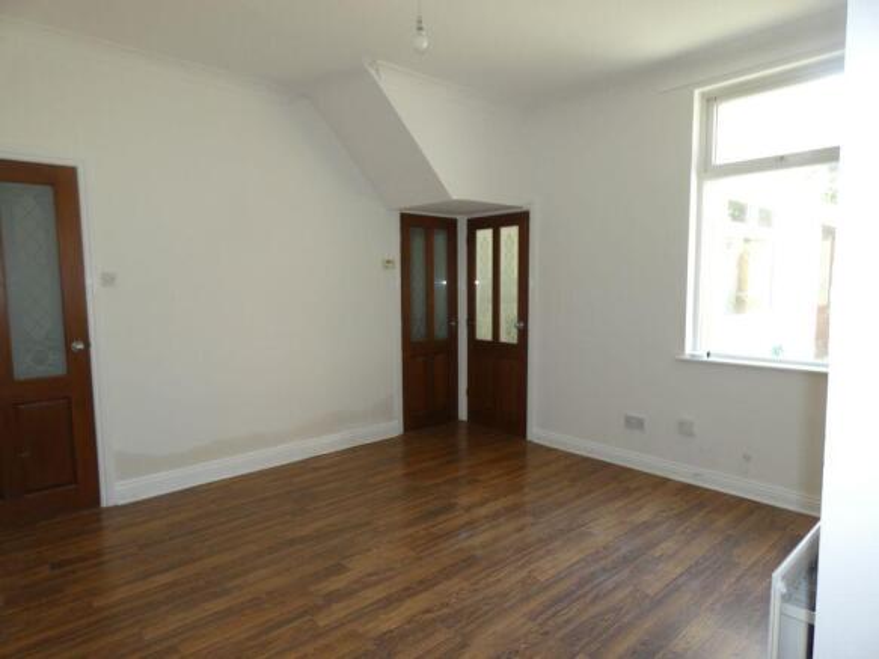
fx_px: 508
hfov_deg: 81.8
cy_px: 330
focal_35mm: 20
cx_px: 440
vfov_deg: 66.0
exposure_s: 1/60
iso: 160
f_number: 2.8
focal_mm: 3.6
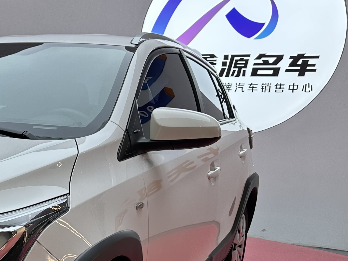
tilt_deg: -11.3
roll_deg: -1.6
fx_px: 654
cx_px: -55
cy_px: 236
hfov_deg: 26.8
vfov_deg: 22.0
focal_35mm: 65
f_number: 1.78
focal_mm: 6.86
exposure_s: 1/127
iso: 64
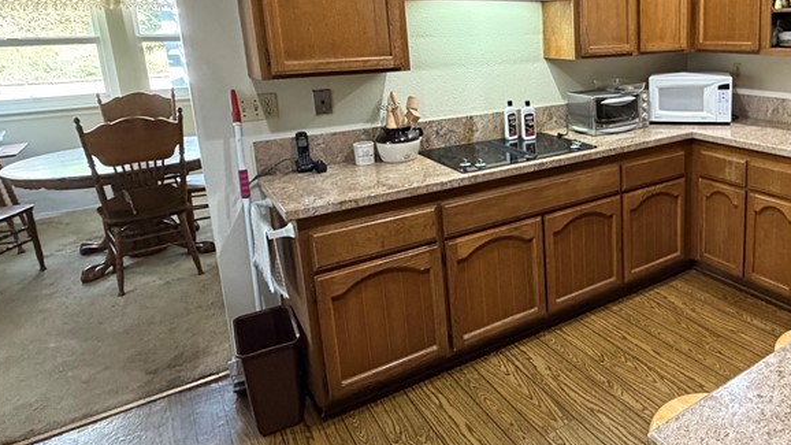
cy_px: 129
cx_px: 617
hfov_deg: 64.5
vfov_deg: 42.0
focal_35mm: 27
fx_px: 566
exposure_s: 1/60
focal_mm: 2.22
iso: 640
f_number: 2.2
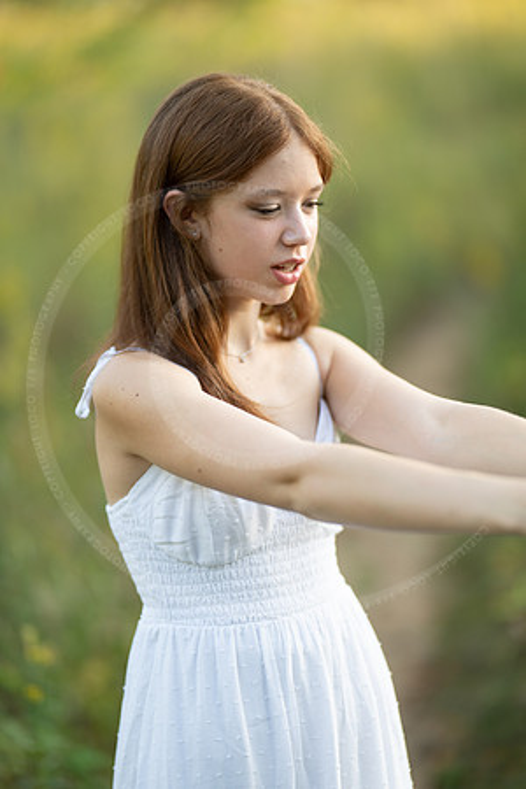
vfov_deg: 23.9
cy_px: 394
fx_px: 1863
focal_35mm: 85
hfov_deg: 16.1
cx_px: 263
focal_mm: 85
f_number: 1.2
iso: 100
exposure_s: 1/500
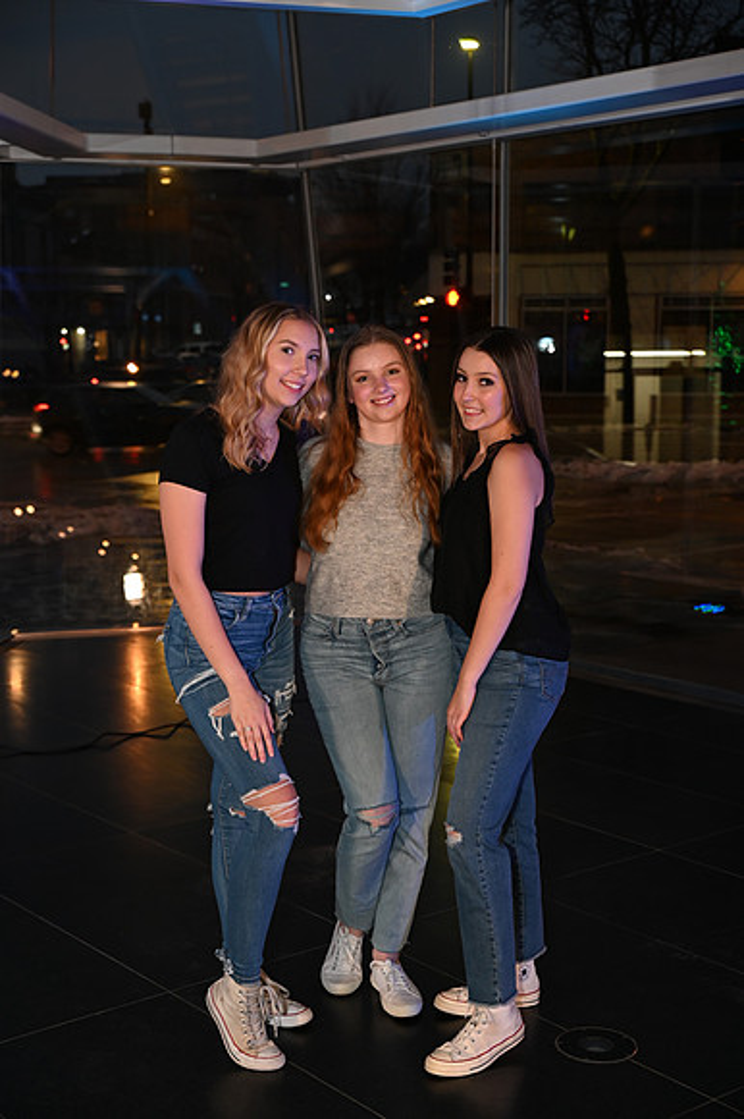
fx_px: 1707
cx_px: 372
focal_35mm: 55
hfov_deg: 24.6
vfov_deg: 36.3
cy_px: 560
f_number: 4
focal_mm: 55
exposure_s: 1/60
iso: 800
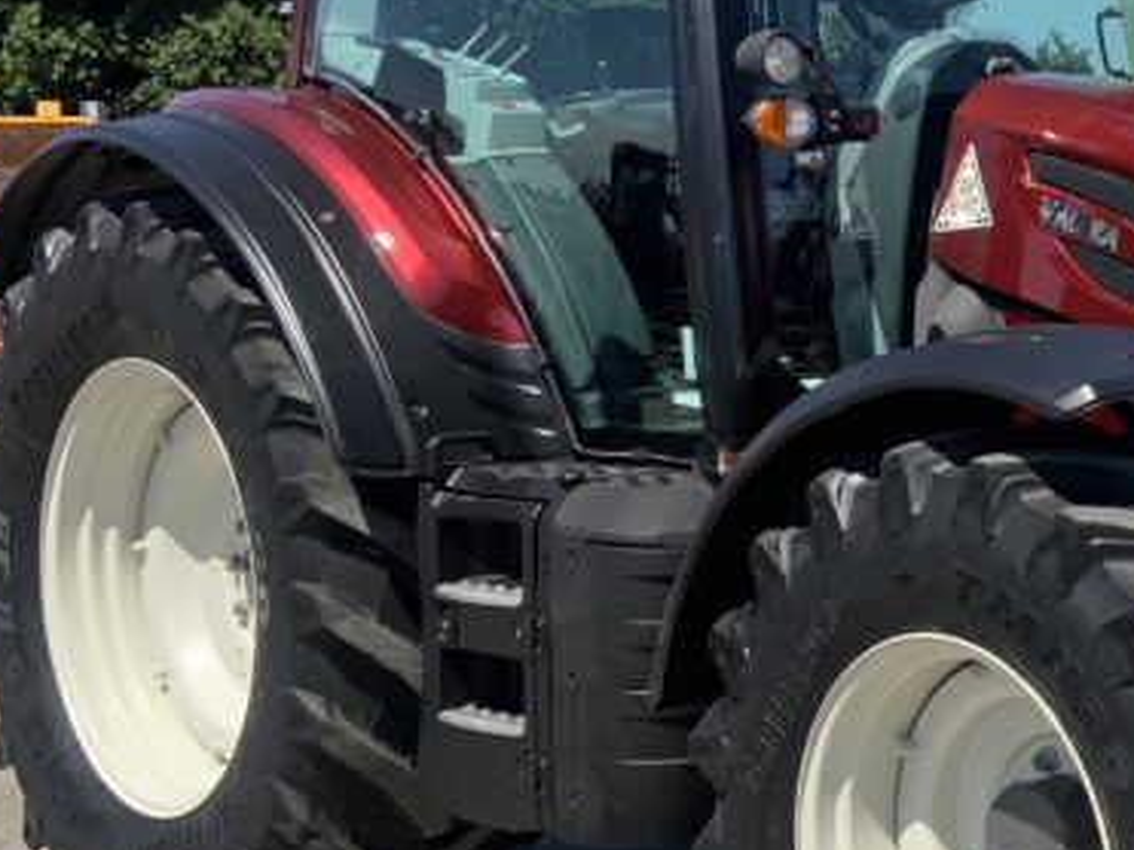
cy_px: 404
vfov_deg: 18.4
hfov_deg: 22.9
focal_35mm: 80
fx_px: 2620
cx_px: 1275
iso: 16
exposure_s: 1/1490
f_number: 1.8
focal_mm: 3
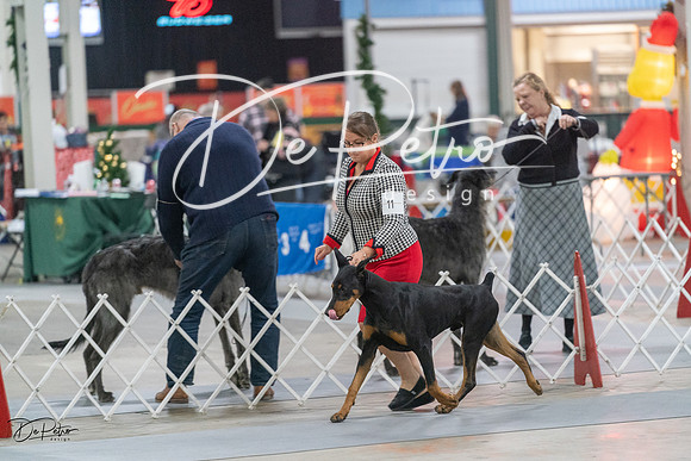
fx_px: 3571
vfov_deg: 7.4
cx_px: 346
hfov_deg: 11.1
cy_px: 230
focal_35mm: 186
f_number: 2.8
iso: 6400
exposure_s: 1/320
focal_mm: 186
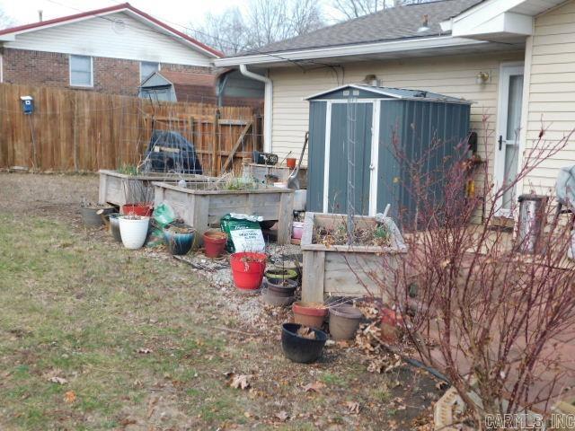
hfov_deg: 46.8
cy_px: 216
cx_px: 288
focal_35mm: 40
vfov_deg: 36.0
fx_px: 664
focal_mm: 7.1
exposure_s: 1/200
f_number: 3.6
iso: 125
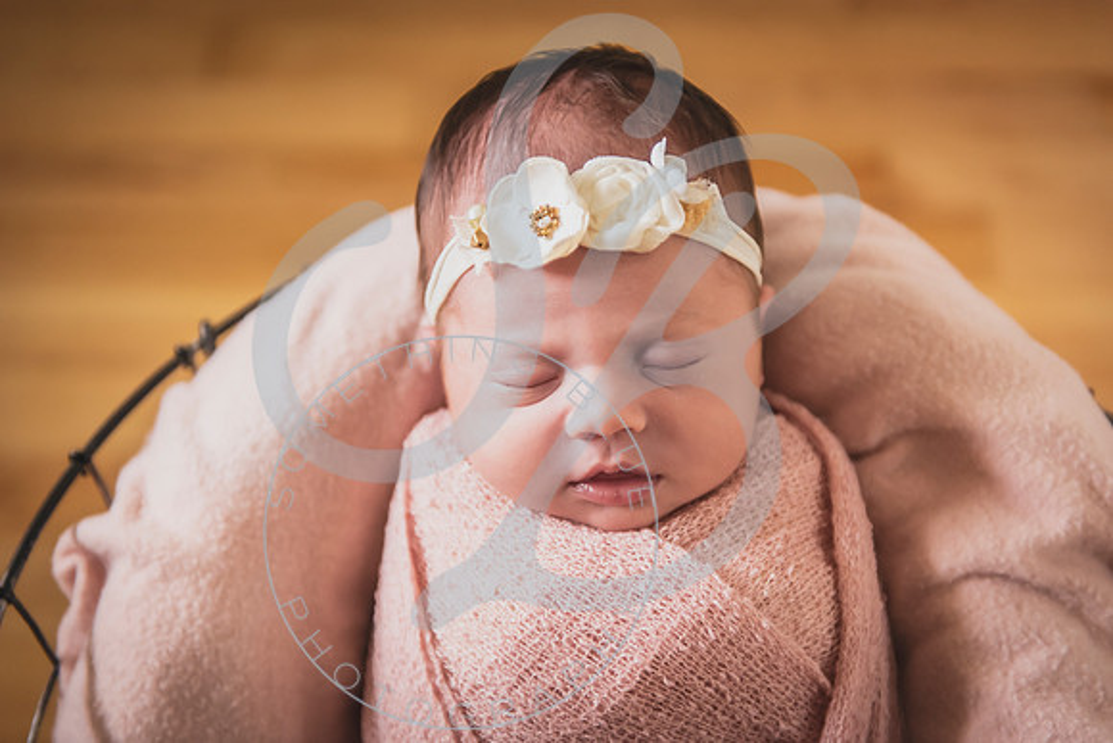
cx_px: 556
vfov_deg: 23.4
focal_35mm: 58
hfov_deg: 34.5
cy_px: 372
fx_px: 1794
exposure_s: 1/160
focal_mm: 58
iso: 2000
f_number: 2.8
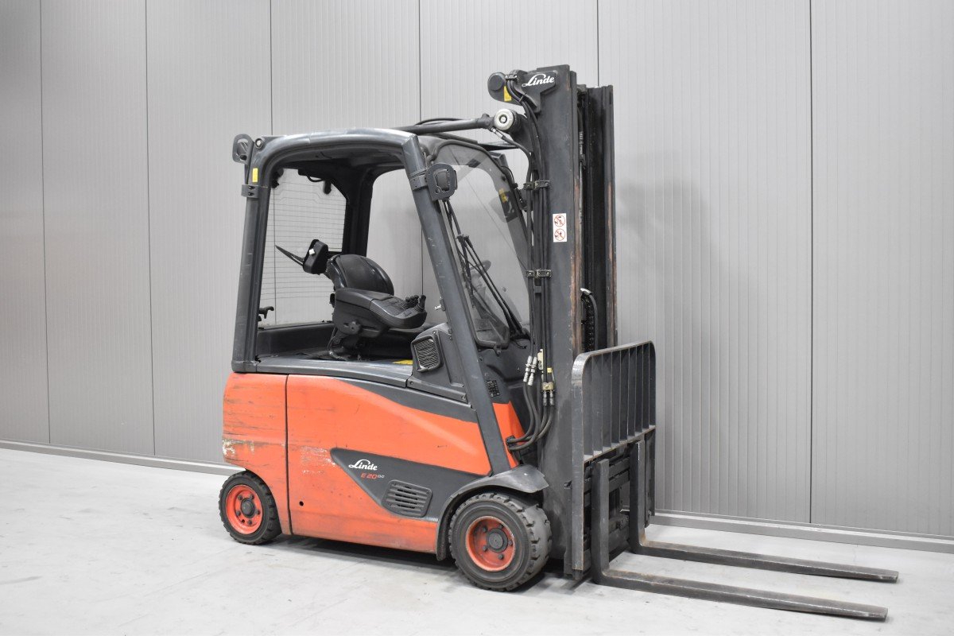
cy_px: 318
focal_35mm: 36
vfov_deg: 36.9
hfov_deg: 53.1
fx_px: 954
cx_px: 477
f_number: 4.5
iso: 1600
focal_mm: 24
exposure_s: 1/30
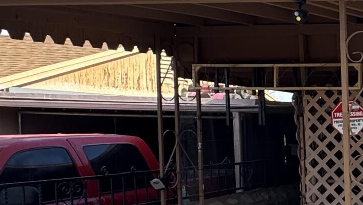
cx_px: 560
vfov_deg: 19.0
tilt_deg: -3.8
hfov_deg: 24.7
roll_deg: +0.1
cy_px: 163
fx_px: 607
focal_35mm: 63
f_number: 2.2
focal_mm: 2.22
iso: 40
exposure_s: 1/370
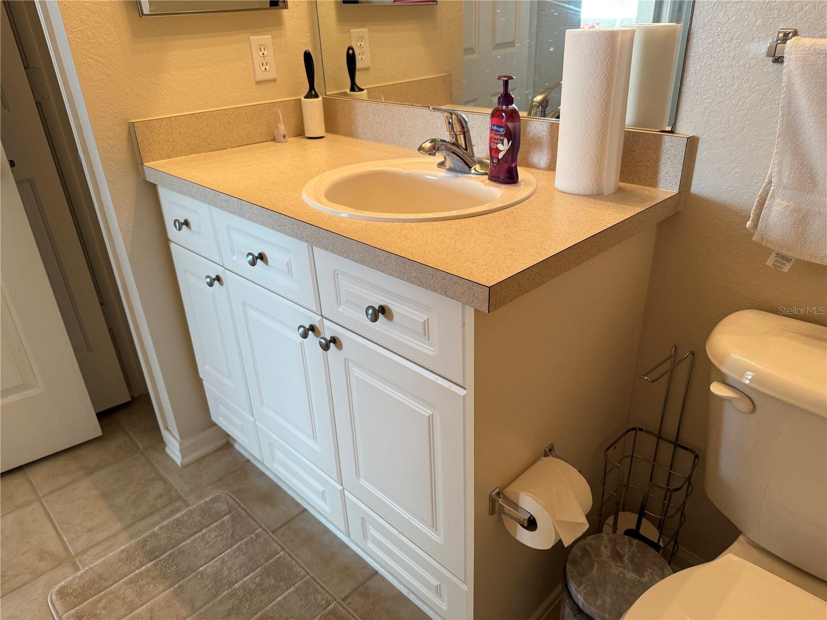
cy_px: 310
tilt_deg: -26.6
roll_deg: +2.6
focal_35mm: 24
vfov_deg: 56.8
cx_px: 414
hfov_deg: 71.6
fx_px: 573
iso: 160
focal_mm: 6.76
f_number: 1.78
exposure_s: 1/60
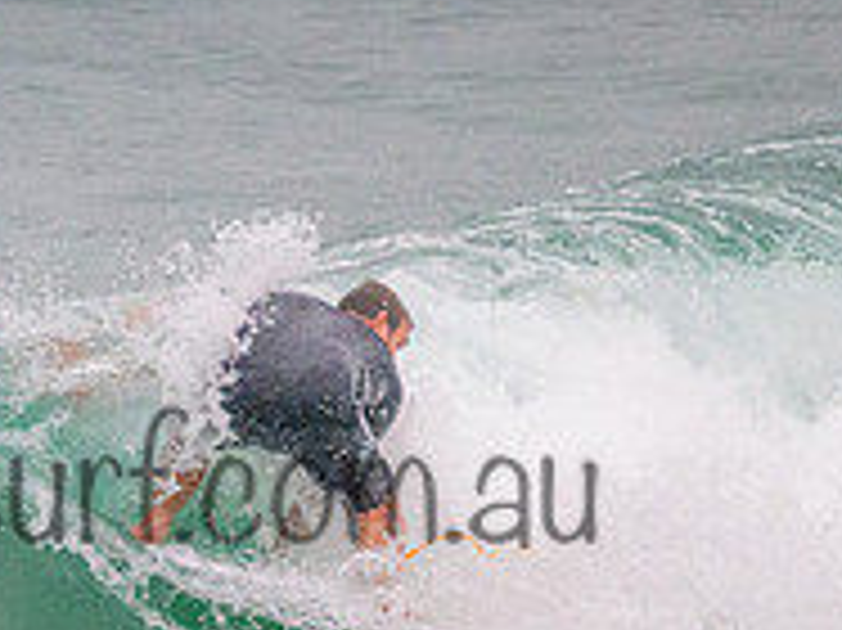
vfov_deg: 0.6
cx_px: 122
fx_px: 58073
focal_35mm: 2389
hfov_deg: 0.8
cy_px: 439
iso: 4000
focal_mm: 800
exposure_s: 1/1250
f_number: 11
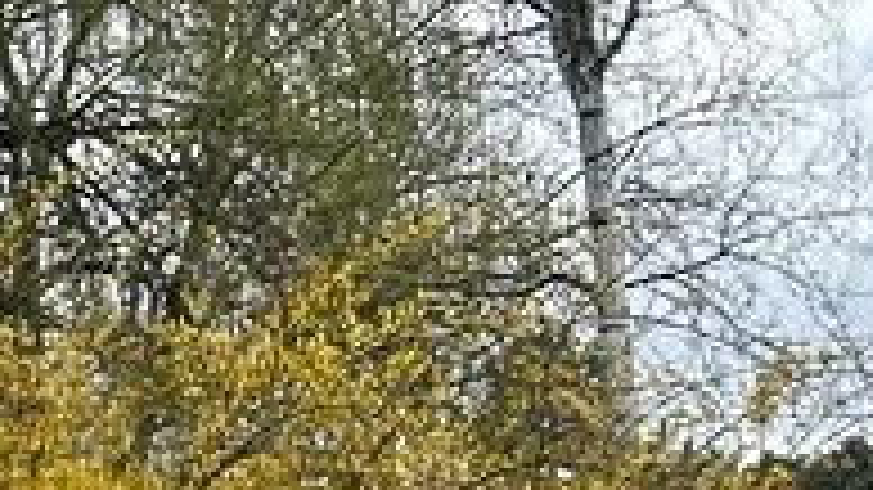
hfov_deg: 11.6
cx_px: -1350
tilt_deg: +1.5
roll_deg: +2.0
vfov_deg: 7.8
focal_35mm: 146
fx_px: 3379
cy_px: 1061
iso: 50
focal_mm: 5.7
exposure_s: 1/846
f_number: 1.5
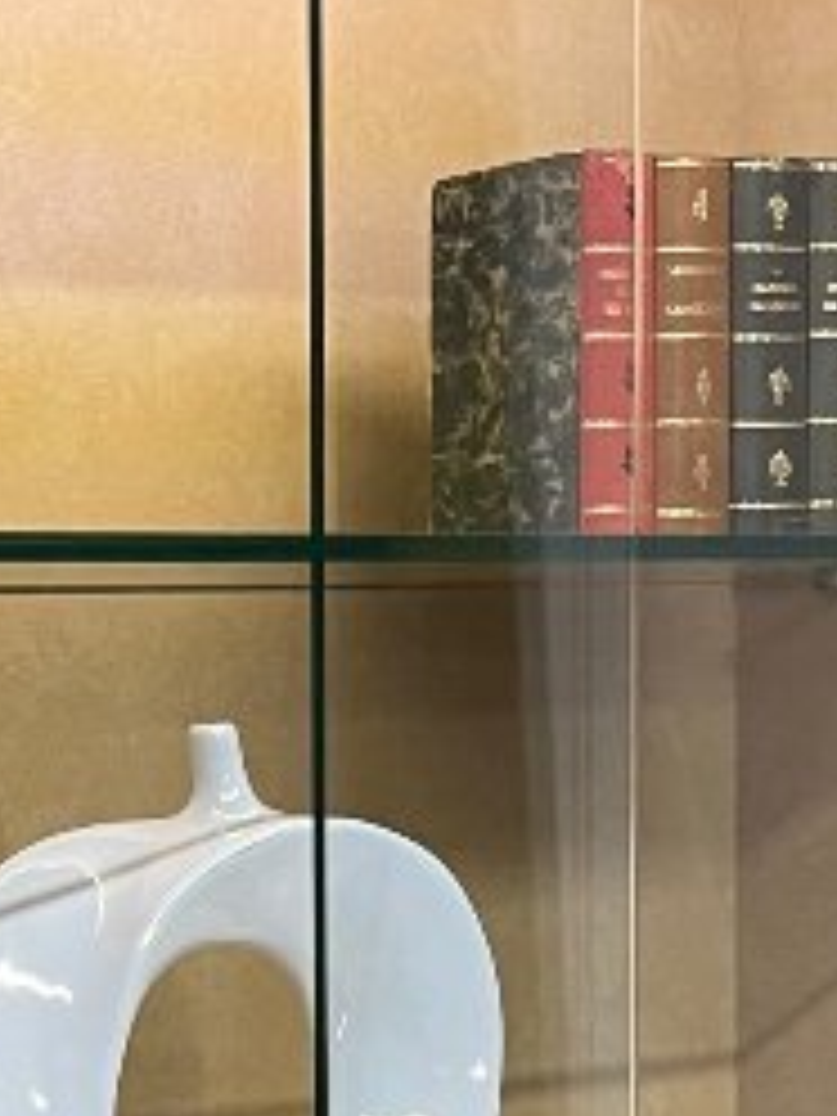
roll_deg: +0.5
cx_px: -207
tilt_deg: -7.1
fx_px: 4062
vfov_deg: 15.4
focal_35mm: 126
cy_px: 1094
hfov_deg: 11.5
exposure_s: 1/50
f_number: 1.6
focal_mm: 5.1
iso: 100
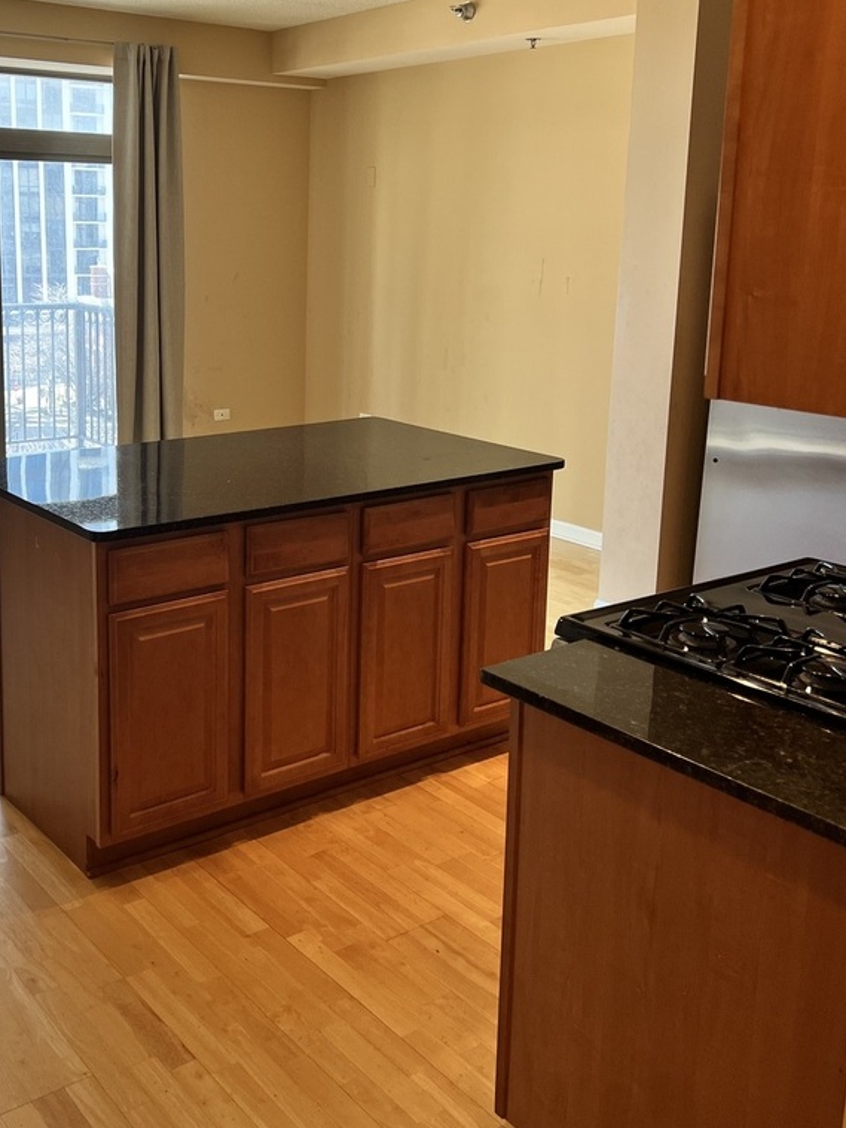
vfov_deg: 49.7
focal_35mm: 37
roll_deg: +0.3
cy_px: 431
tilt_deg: -11.0
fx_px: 1206
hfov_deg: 38.1
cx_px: 259
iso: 125
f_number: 1.5
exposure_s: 1/120
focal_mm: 5.7
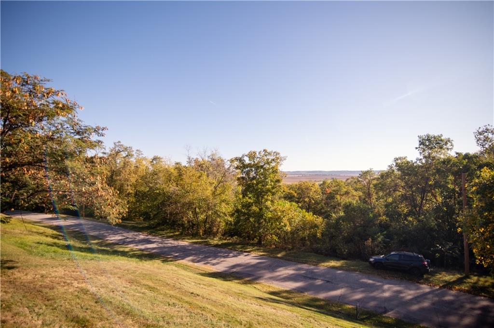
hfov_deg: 96.8
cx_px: 247
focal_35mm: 16
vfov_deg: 73.7
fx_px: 219
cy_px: 164
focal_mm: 16
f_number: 2.8
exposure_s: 1/1600
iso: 100
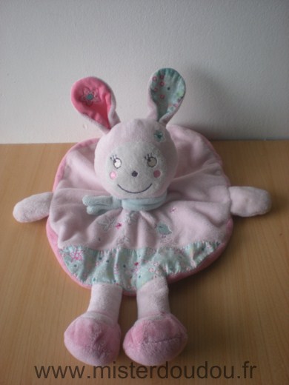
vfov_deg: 49.0
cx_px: 144
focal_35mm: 38
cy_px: 192
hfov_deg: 37.7
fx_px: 423
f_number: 3.1
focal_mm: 6.3
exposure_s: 1/58
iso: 110
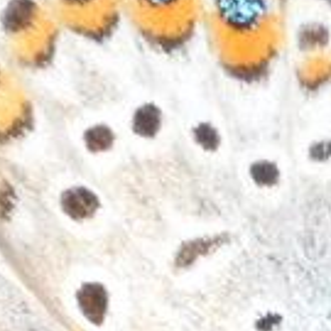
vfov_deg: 2.4
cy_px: 297
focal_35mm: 739
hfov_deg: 2.4
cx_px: 286
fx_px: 7995
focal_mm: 23.7
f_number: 5.2
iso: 80
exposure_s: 1/80
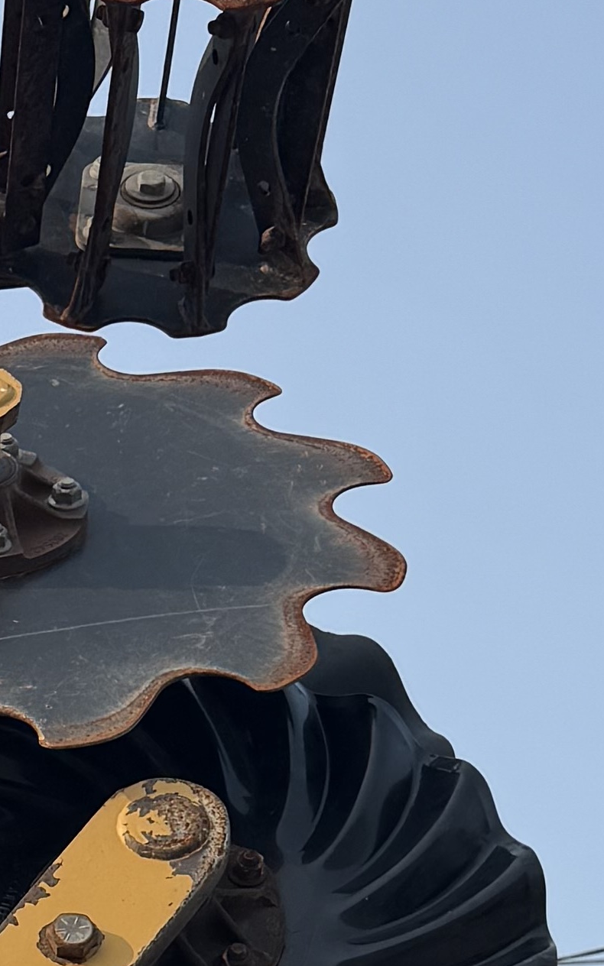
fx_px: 3029
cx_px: -541
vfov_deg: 17.2
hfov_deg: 10.6
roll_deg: -4.2
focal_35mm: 115
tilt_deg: +29.4
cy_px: 1201
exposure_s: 1/3759
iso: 80
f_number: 1.78
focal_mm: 6.76
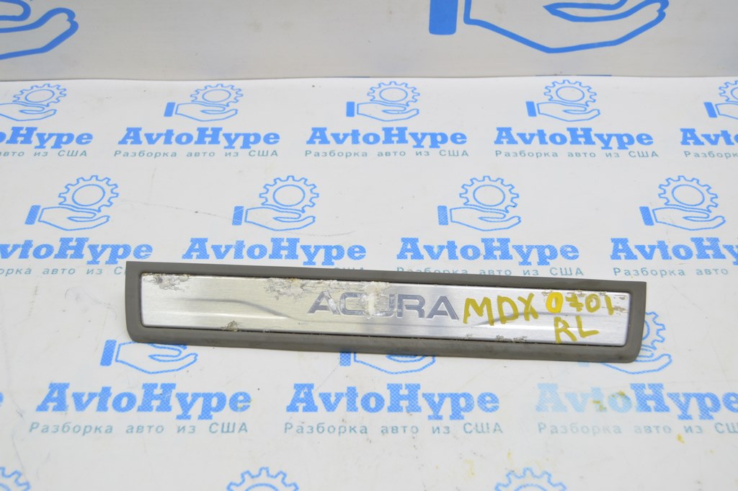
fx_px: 860
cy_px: 246
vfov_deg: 31.8
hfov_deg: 46.4
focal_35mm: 42
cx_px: 369
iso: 400
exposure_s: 1/20
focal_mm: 28
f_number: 5.6
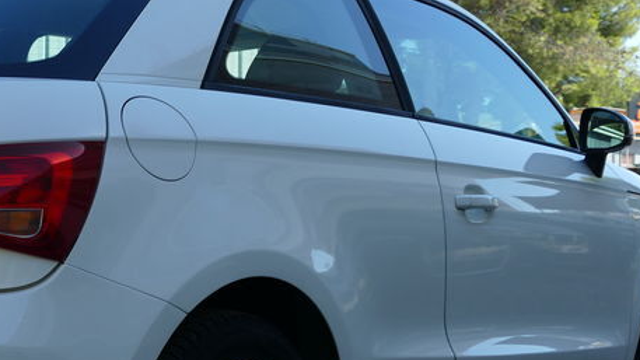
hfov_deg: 26.8
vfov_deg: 15.5
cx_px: 146
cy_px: 208
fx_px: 1324
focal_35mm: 78
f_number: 3.1
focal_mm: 12.38
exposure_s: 1/640
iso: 125
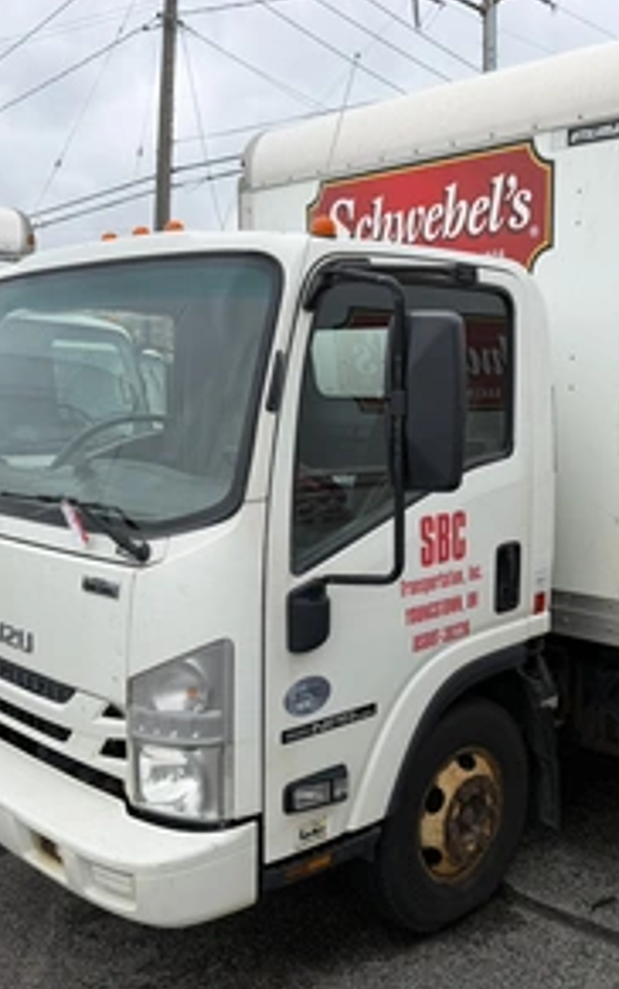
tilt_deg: -7.0
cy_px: 500
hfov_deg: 35.9
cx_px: 422
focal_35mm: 35
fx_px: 944
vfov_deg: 55.3
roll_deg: +0.9
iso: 80
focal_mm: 6.76
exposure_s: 1/1812
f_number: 1.78
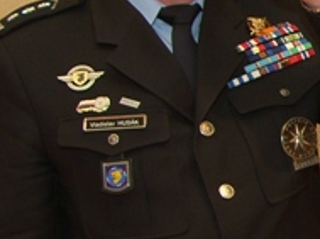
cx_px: 430
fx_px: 877
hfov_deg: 19.0
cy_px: 149
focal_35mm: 95
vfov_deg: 15.5
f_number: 2.2
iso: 50
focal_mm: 7.4
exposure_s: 1/30
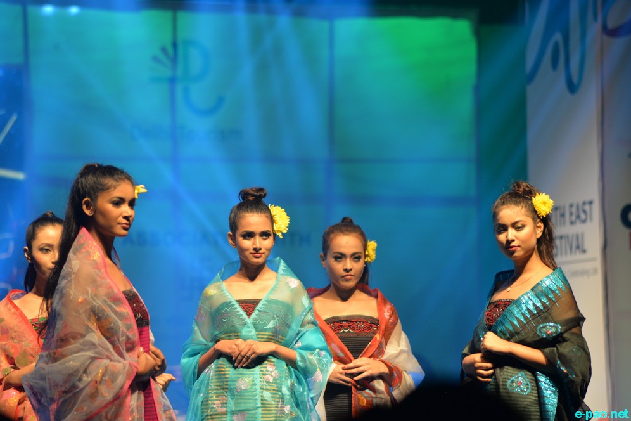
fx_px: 3873
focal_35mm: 221
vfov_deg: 6.2
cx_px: 316
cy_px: 210
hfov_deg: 9.3
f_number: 5
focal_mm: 220
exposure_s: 1/200
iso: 1600
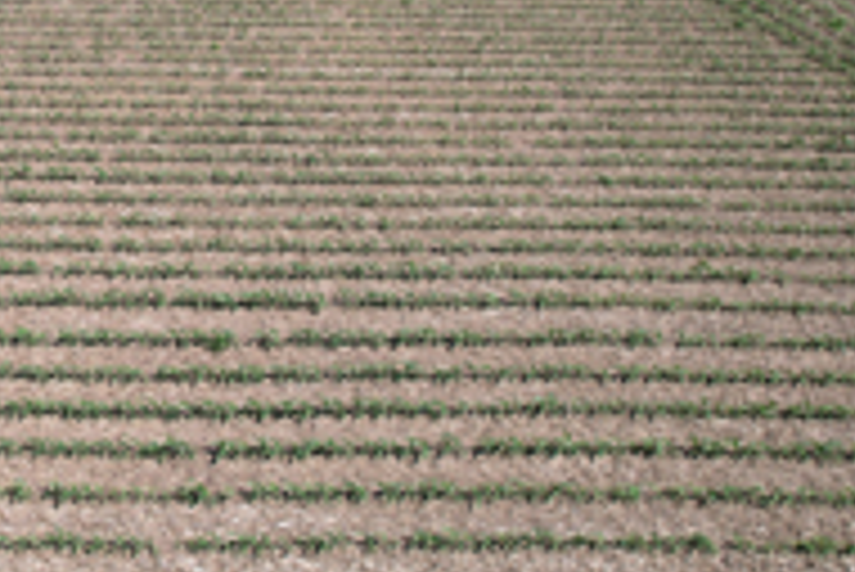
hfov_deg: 33.3
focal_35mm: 52
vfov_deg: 24.5
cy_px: -36
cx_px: -86
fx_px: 1236
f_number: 2.8
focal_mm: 8.38
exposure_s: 1/2000
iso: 100
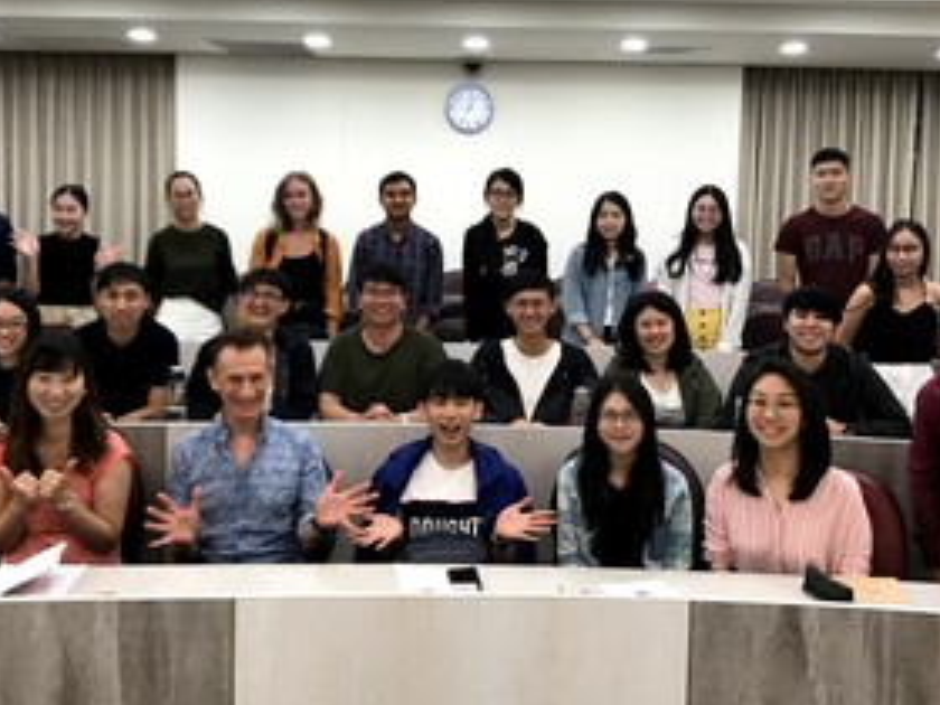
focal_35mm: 40
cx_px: 443
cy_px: 302
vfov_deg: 35.9
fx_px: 1086
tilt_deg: -5.9
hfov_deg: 46.8
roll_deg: -2.0
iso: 20
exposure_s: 1/30
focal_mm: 3.99
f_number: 1.8
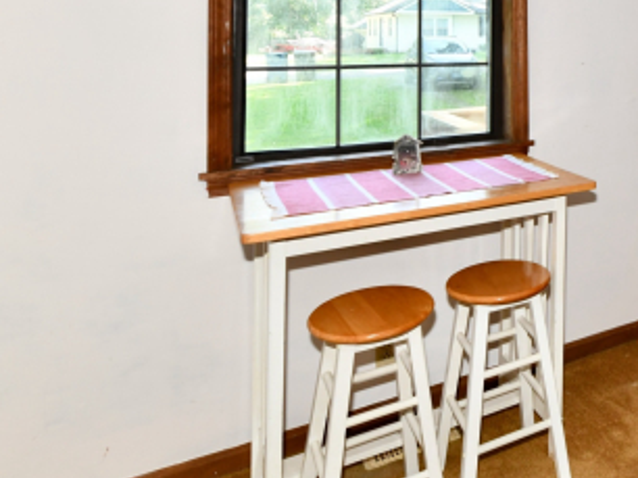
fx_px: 608
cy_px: 46
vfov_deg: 39.7
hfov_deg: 44.6
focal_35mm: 33
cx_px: 673
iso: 640
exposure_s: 1/60
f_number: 6.3
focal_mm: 14
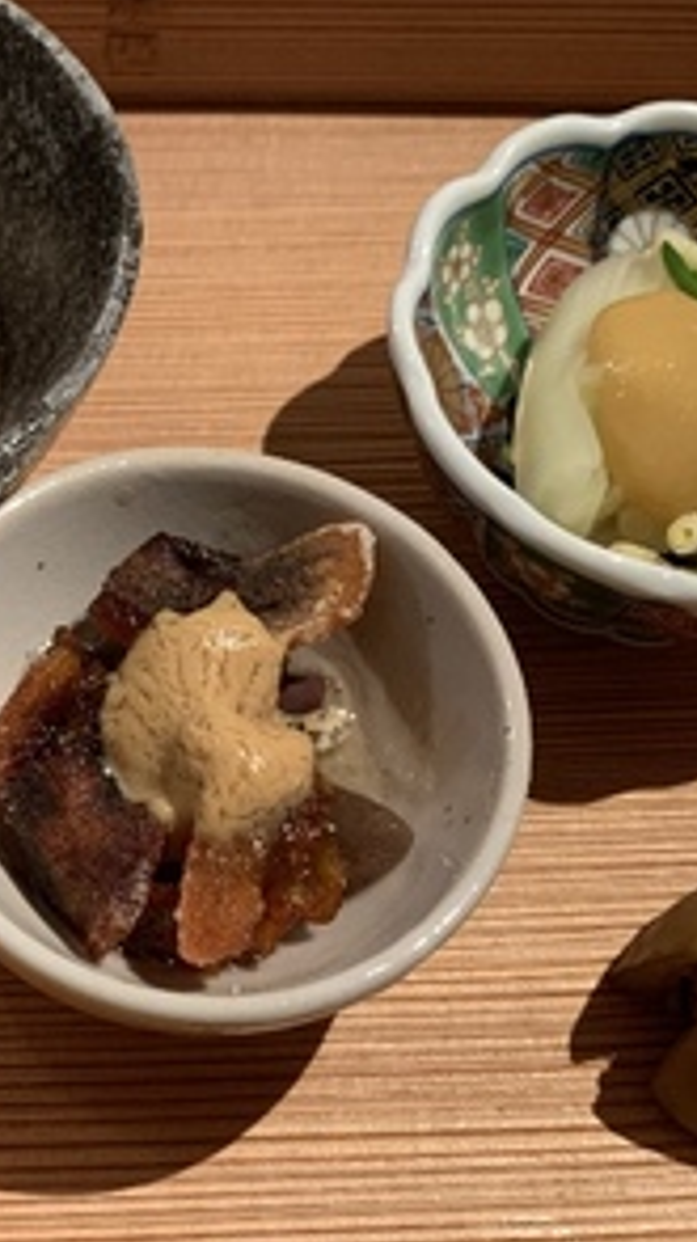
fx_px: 1777
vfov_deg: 38.2
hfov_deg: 21.8
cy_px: 811
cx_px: 106
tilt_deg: -62.9
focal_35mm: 54
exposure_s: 1/50
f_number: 1.8
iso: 250
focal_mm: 4.25
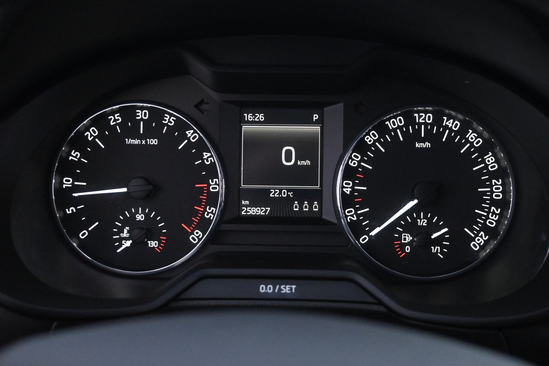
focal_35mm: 38
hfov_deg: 51.3
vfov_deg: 35.5
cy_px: 183
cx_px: 274
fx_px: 572
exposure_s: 1/40
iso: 6400
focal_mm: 25
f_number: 4.2
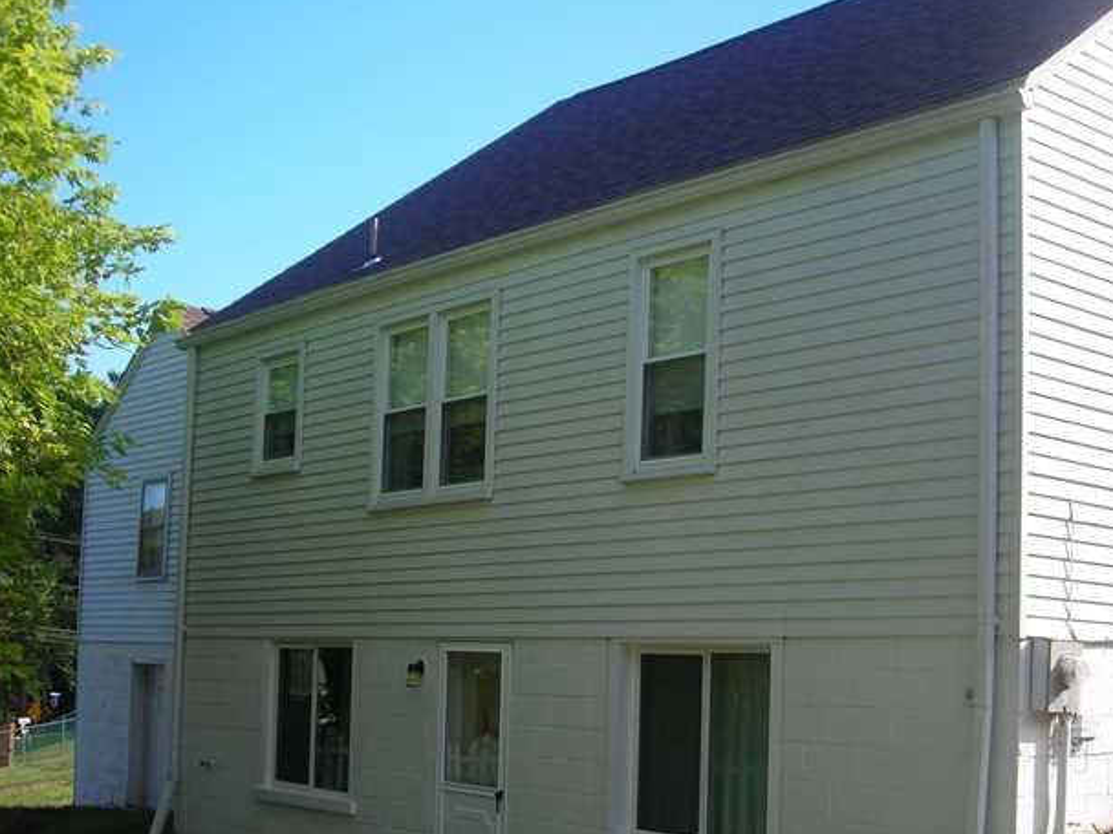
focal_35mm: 50
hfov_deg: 38.2
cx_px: 567
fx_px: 1608
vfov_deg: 29.0
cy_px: 510
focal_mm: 6.3
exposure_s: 1/300
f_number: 3.2
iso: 50
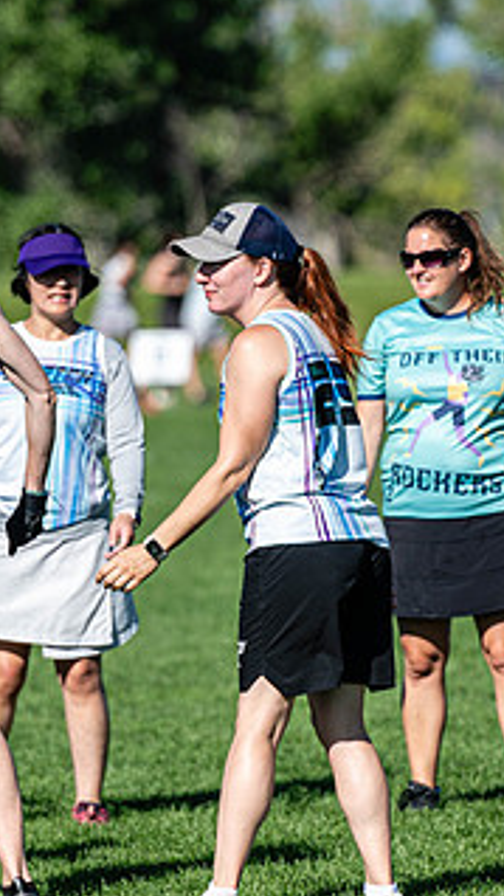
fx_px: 13606
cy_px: 433
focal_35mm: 573
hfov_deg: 2.1
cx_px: 448
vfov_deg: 3.8
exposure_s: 1/1600
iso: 100
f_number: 3.2
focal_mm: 200
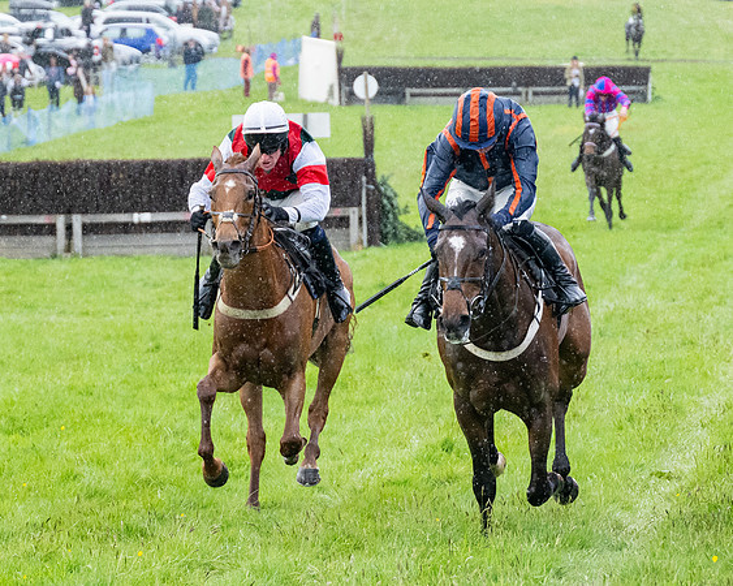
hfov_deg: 8.0
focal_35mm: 242
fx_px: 5247
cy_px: 302
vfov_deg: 6.4
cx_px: 475
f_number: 4
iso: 2000
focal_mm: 98
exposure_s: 1/1000
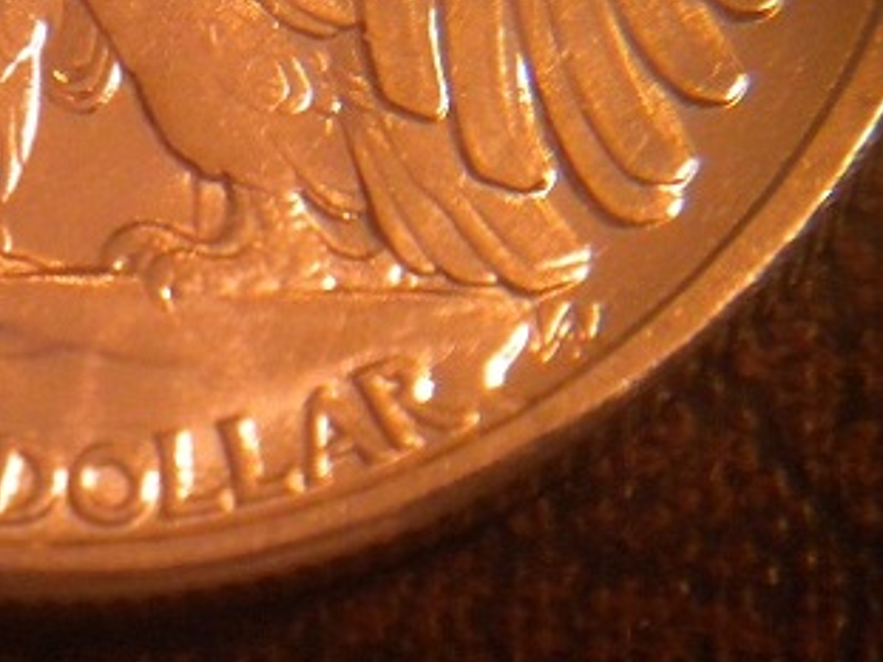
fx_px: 2269
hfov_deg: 21.7
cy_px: 189
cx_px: 165
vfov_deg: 16.5
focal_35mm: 89
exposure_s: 1/20.6
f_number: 3.9
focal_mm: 9.3
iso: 400
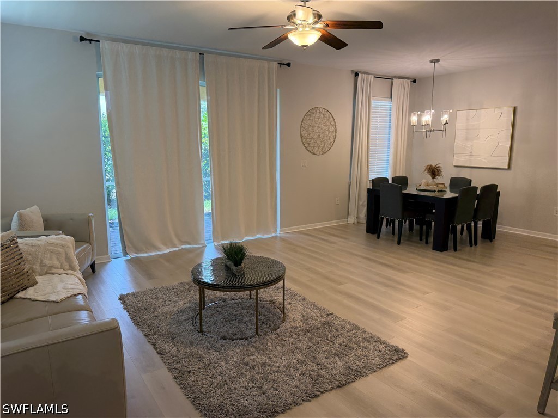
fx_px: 387
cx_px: 279
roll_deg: +0.1
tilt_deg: -9.3
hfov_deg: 71.6
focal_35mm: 24
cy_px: 209
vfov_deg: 56.8
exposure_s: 1/120
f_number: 1.78
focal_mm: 6.76
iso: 160
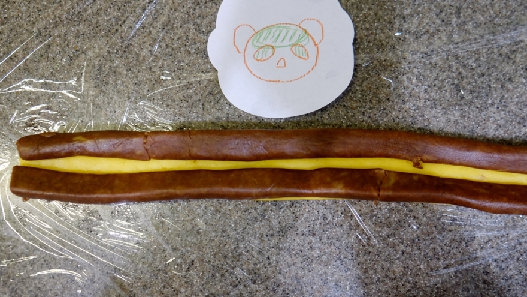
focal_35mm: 39
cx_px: 299
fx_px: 545
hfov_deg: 51.4
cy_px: 130
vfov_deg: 30.4
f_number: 4
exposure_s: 1/60
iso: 1250
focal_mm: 21.4
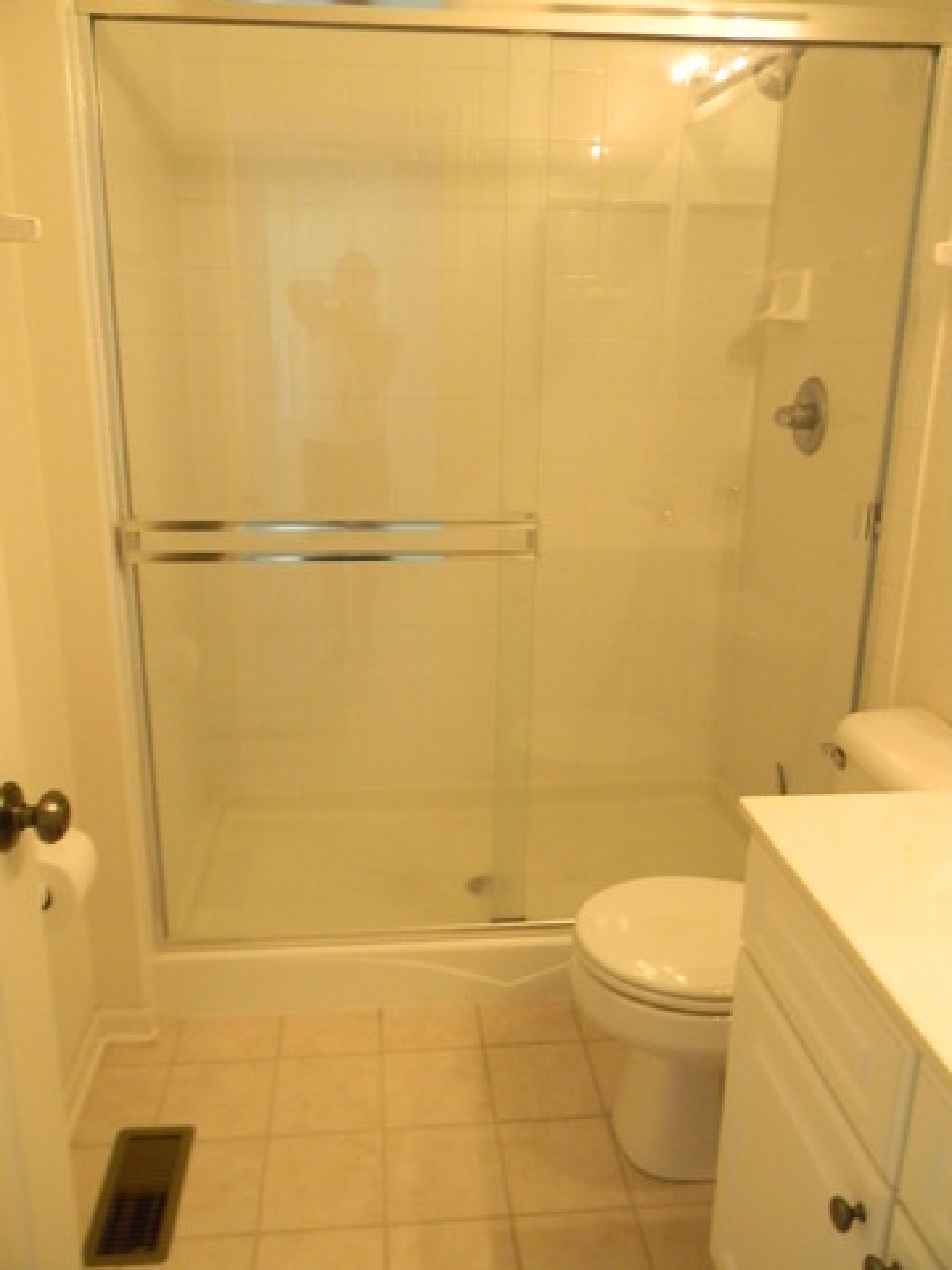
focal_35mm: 28
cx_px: 476
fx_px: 1027
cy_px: 635
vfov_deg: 63.4
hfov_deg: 49.7
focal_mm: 5
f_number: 3.5
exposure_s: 1/34.8
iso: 574
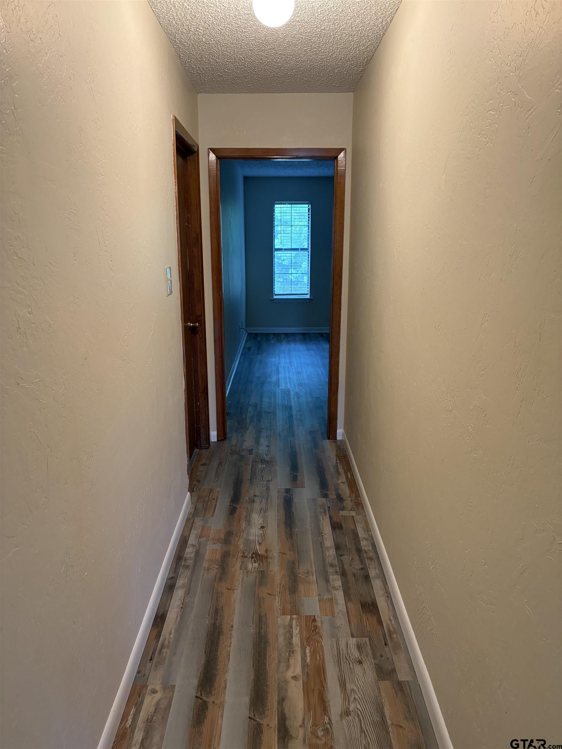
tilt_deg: -13.5
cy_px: 374
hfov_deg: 53.1
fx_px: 563
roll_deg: -1.4
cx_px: 281
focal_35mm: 26
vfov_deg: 67.3
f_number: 1.6
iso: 250
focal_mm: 5.96
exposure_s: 1/60
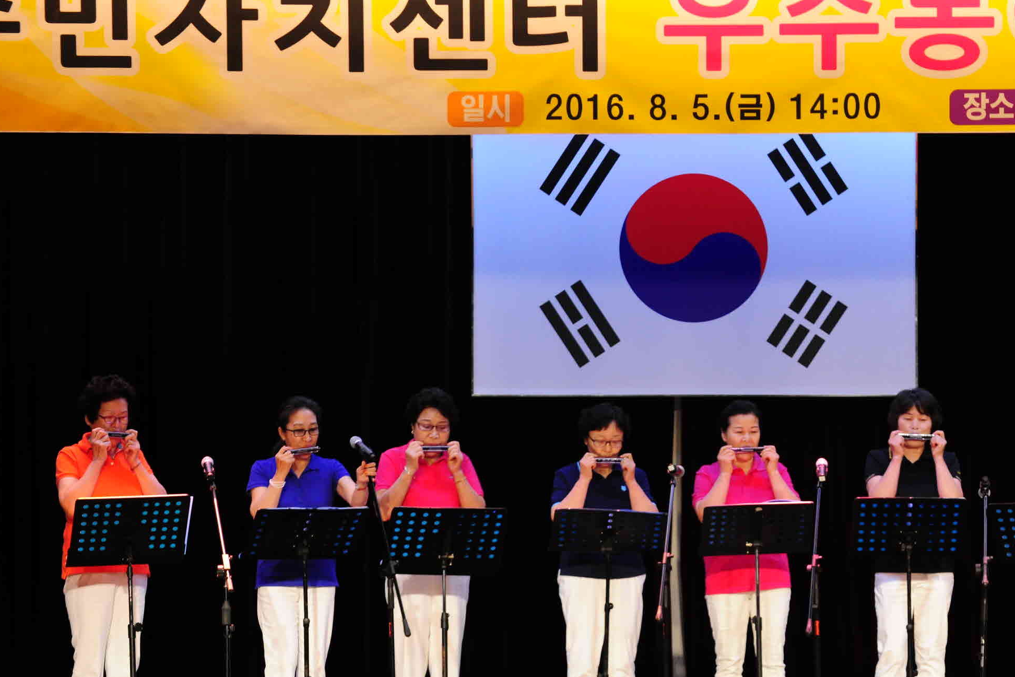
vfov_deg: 6.5
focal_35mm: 210
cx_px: 741
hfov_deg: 9.8
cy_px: 518
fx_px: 5920
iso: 1600
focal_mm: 135
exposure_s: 1/125
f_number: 5.6
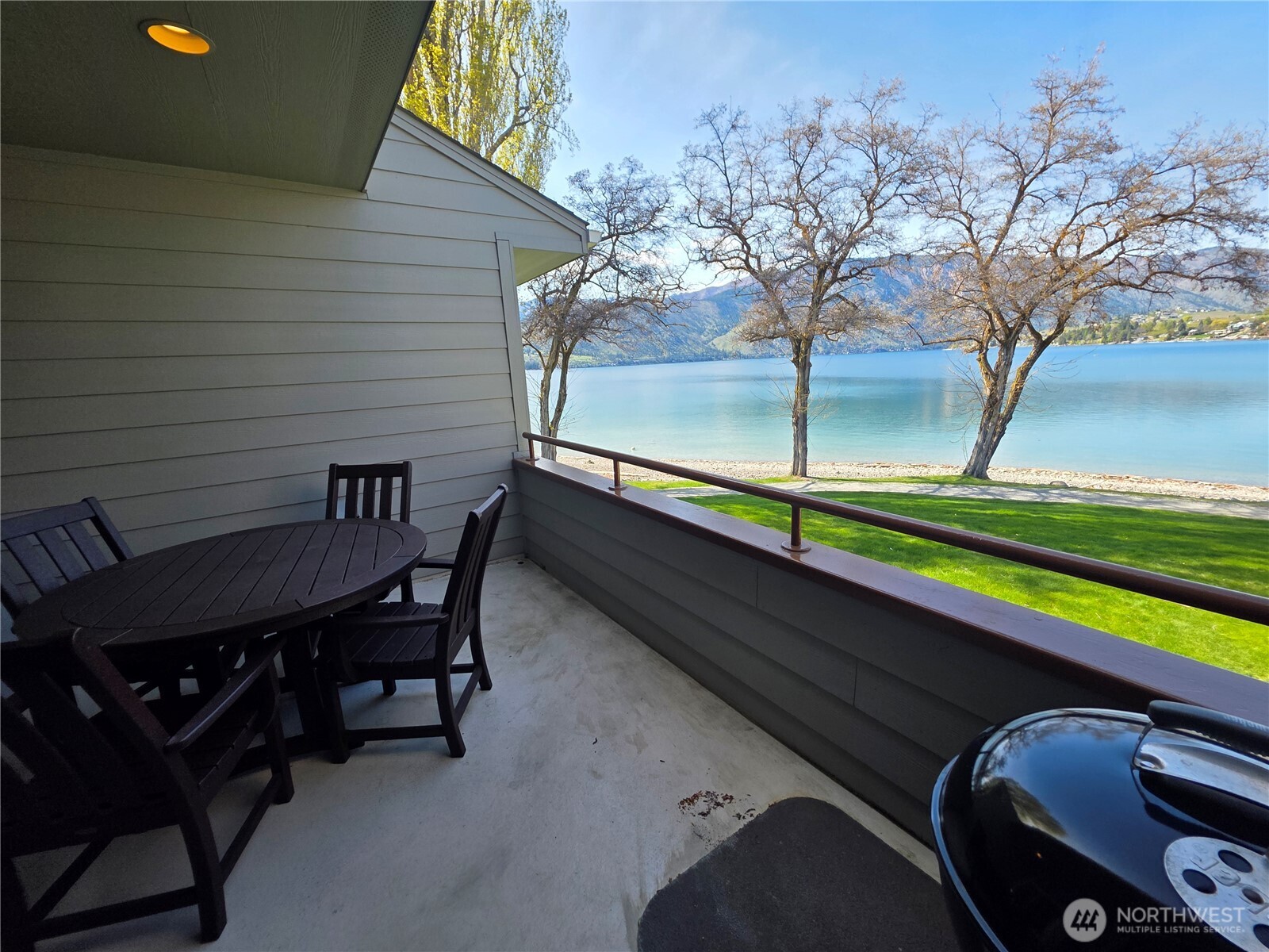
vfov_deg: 89.9
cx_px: 634
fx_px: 477
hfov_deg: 106.2
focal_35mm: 13
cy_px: 476
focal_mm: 2.2
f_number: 1.9
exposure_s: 1/730
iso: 40
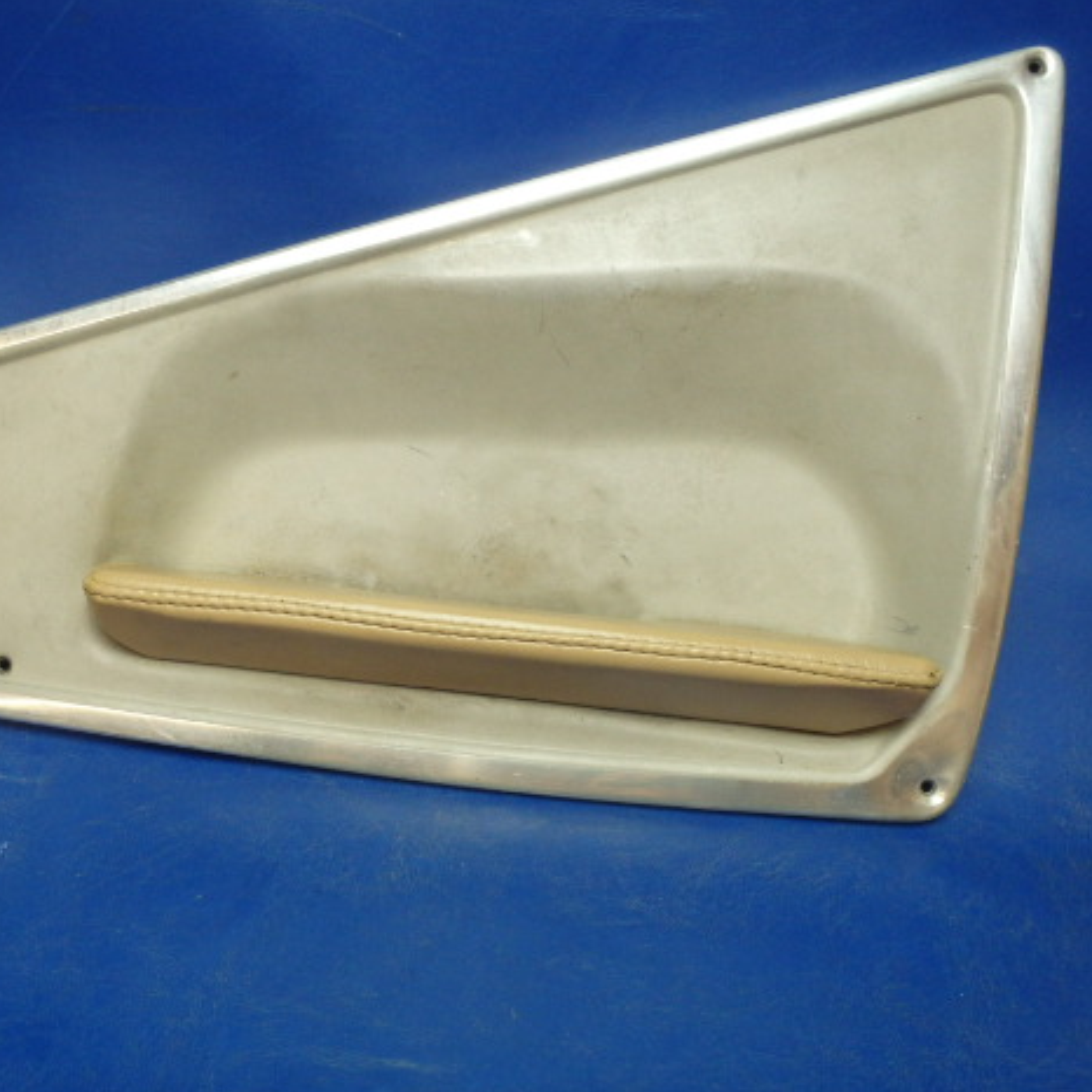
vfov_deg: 48.4
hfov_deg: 47.7
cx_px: 363
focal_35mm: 34
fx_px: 1213
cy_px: 539
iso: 320
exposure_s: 1/30
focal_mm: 5
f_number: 3.9
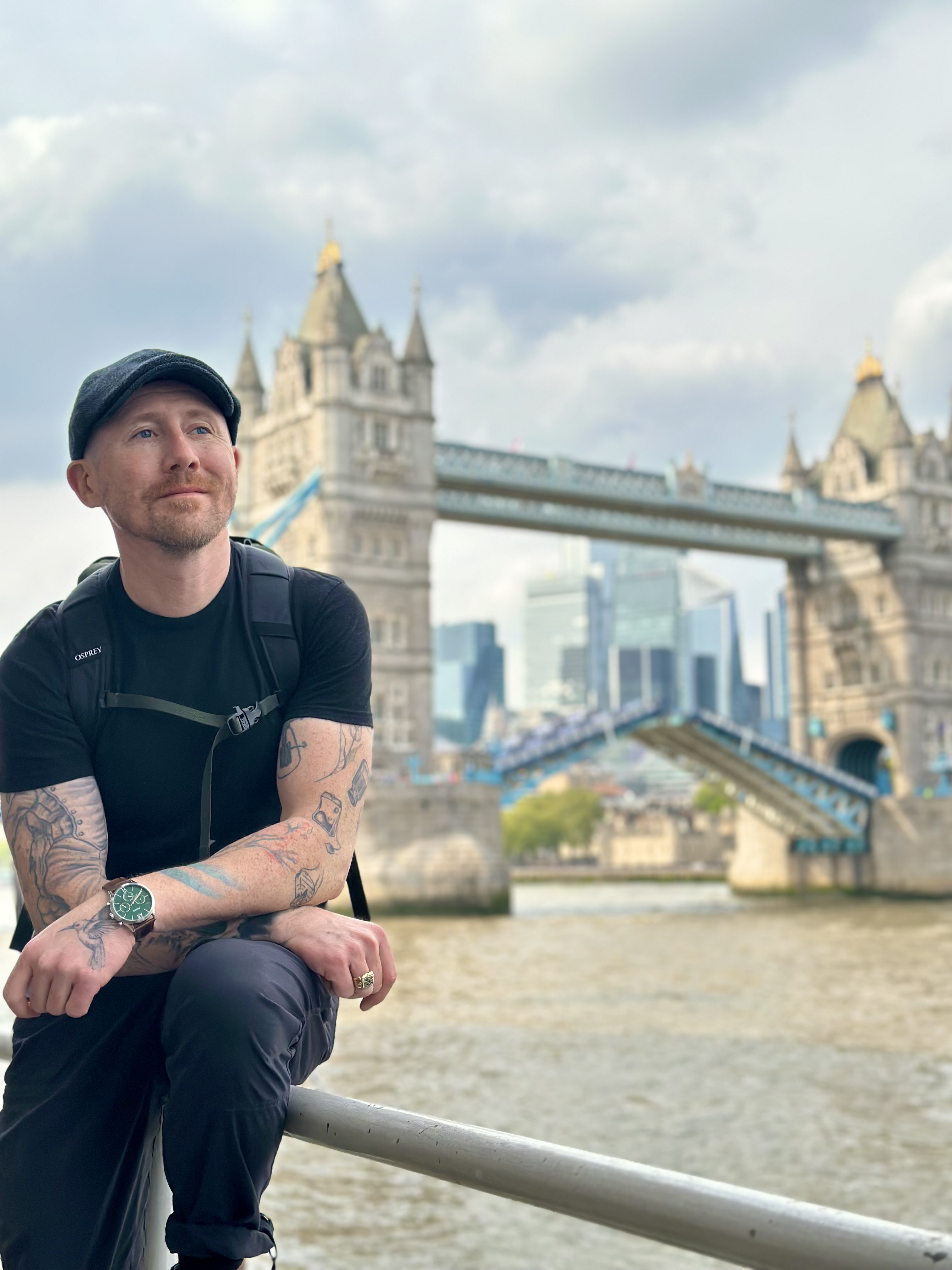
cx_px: 476
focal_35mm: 48
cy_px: 635
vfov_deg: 39.7
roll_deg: +0.4
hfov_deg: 30.3
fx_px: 1760
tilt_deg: +7.8
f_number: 1.78
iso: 80
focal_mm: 6.86
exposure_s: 1/3257
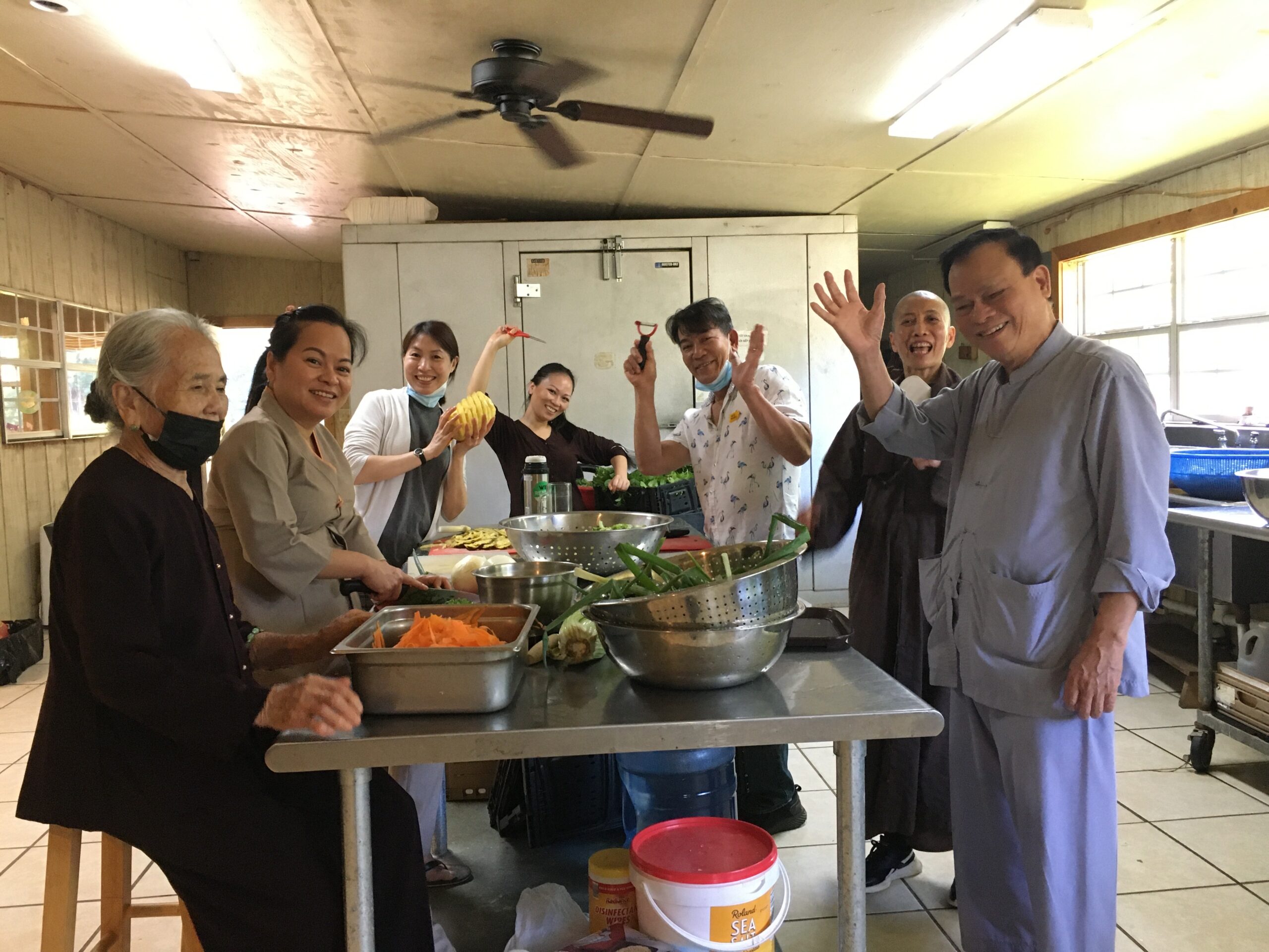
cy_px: 476
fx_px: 1063
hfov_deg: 61.7
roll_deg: +1.8
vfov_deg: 48.2
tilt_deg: -2.7
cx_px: 634
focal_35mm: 29
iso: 200
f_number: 2.2
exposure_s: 1/30
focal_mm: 4.15
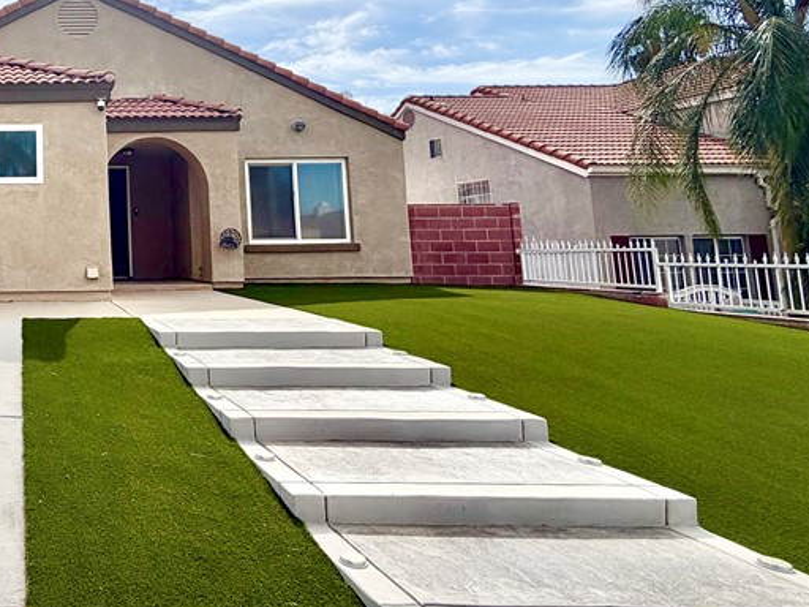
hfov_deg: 51.6
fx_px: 654
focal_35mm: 28
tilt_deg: +7.0
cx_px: 11
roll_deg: +0.8
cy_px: 175
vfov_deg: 48.4
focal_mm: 2.22
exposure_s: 1/1961
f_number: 2.2
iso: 20
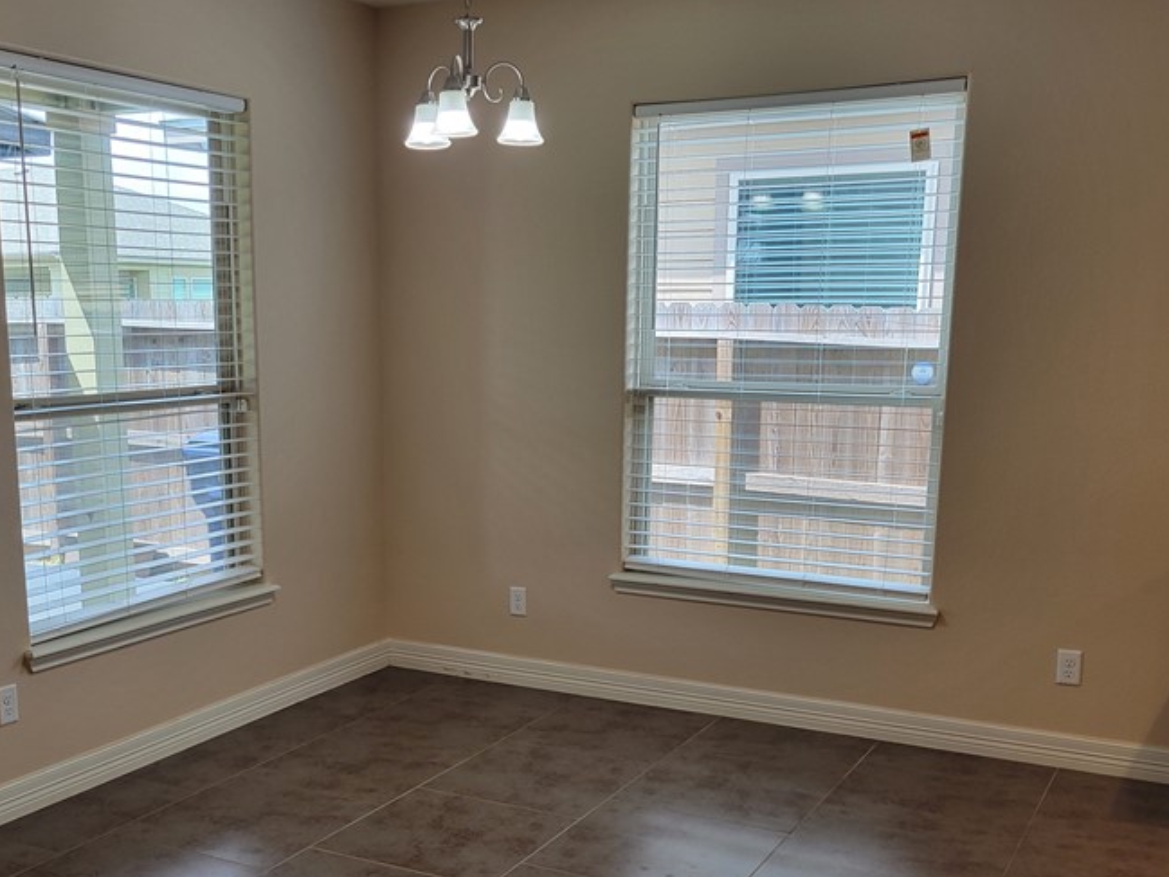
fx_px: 1385
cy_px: 630
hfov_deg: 45.6
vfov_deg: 34.6
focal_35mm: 41
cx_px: 485
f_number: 1.8
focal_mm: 5.4
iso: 80
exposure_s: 1/120
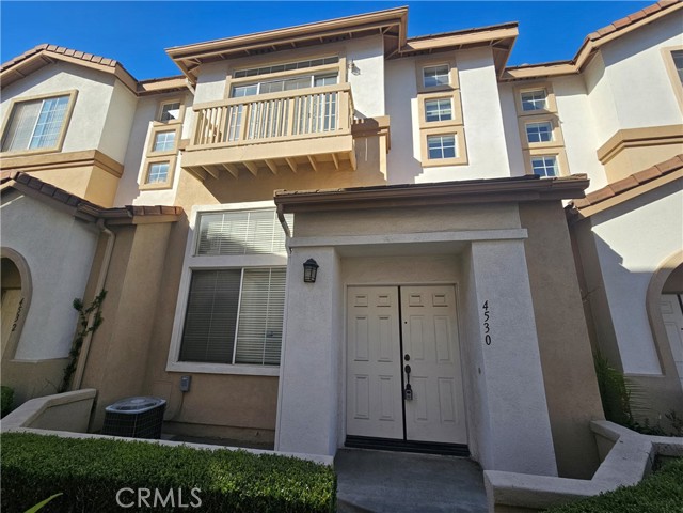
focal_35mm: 13
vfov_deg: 89.9
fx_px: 256
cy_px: 256
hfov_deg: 106.2
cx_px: 342
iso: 50
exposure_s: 1/1468
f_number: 2.2
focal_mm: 2.2
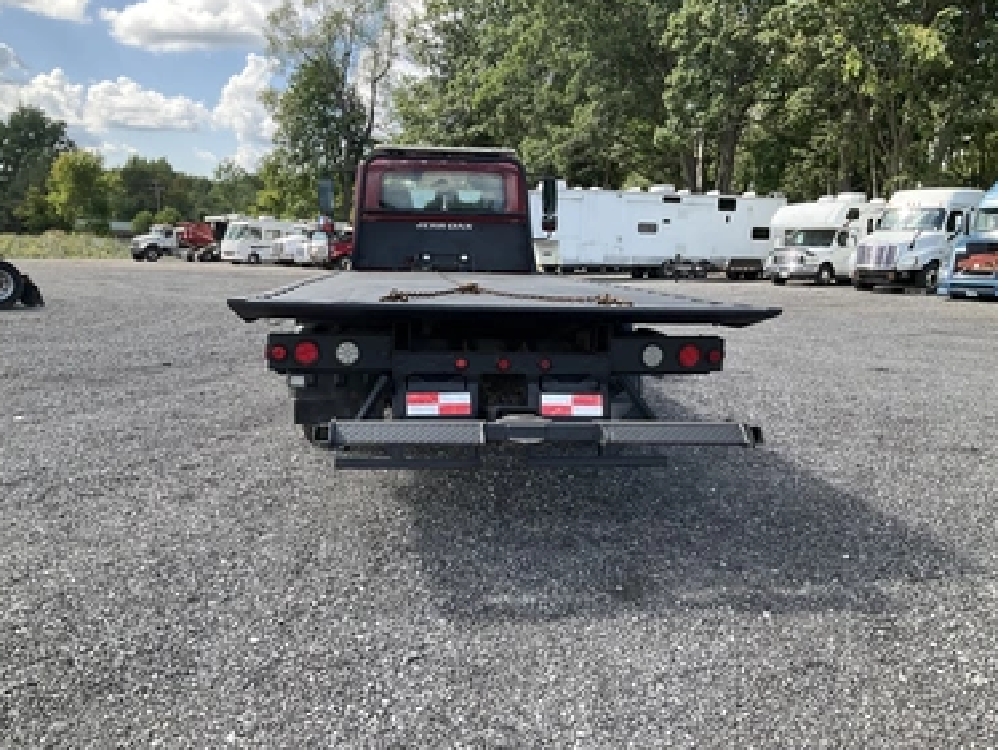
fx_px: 894
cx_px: 494
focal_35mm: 31
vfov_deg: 45.5
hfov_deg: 58.3
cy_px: 366
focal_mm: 3
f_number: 1.8
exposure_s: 1/469
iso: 25
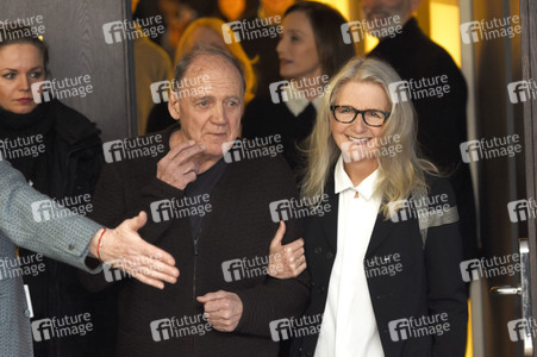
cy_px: 178
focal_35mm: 180
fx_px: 2683
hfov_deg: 11.4
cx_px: 268
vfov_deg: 7.6
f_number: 3.5
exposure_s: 1/320
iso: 640
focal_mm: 120
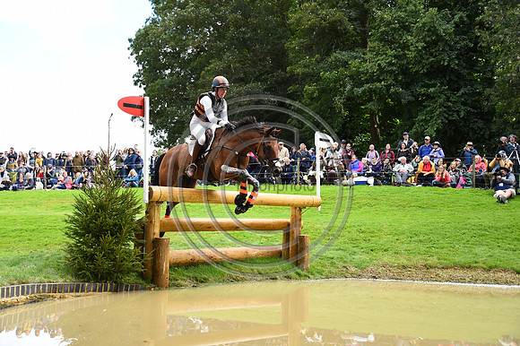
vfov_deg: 30.5
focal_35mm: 44
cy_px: 173
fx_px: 635
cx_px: 260
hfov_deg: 44.5
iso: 900
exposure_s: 1/1250
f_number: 4.2
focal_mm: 44
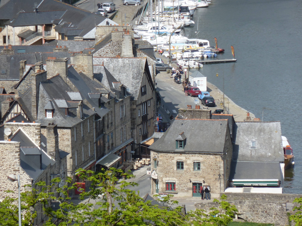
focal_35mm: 300
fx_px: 2617
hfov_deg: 6.6
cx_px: 151
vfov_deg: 5.0
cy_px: 113
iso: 80
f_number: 4.9
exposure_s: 1/400
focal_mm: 49.2
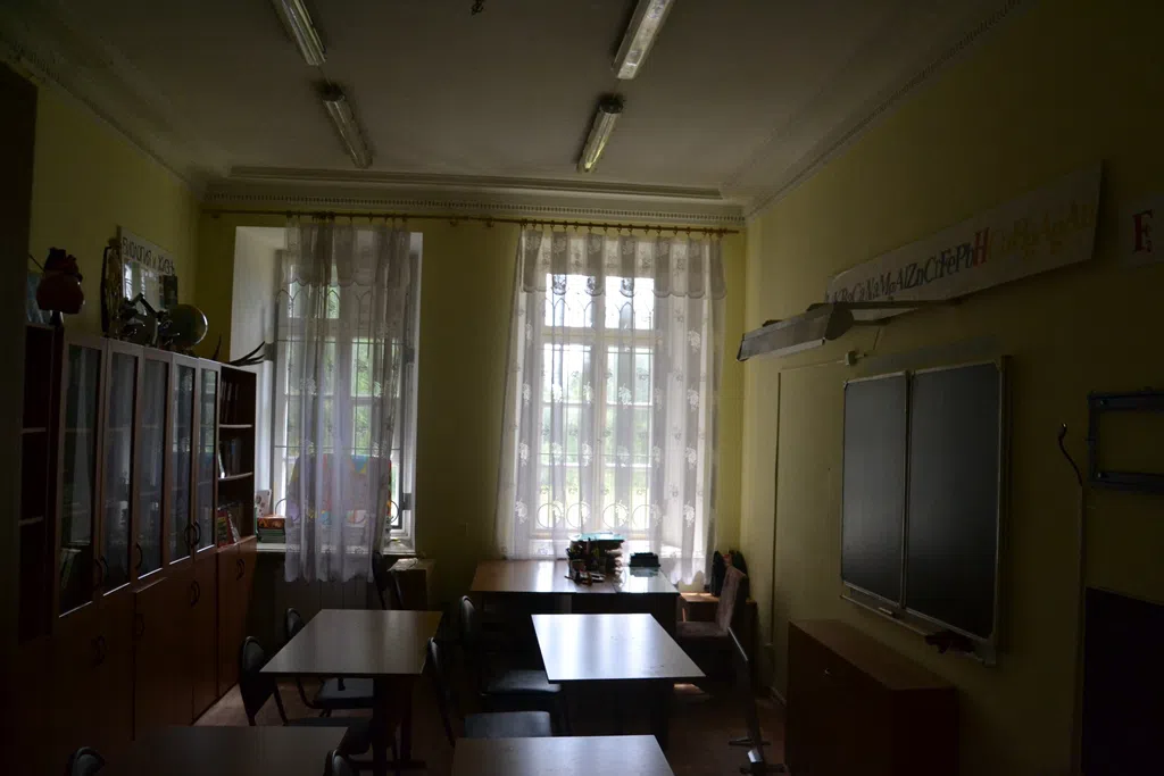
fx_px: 873
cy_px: 388
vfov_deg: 47.9
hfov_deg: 67.4
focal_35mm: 27
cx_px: 582
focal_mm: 18
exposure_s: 1/250
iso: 1600
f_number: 8
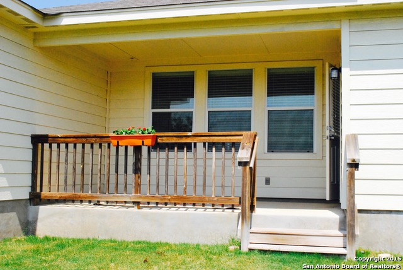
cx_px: 202
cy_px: 135
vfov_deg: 30.9
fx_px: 487
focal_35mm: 44
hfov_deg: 44.9
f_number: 13
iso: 800
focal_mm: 29
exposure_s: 1/640
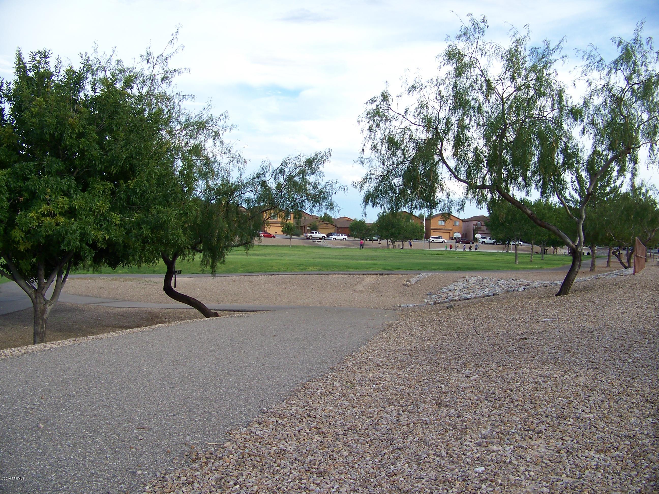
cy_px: 247
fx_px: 685
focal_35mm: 36
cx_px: 330
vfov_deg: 39.7
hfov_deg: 51.4
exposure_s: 1/320
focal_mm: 5.85
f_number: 2.8
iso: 64
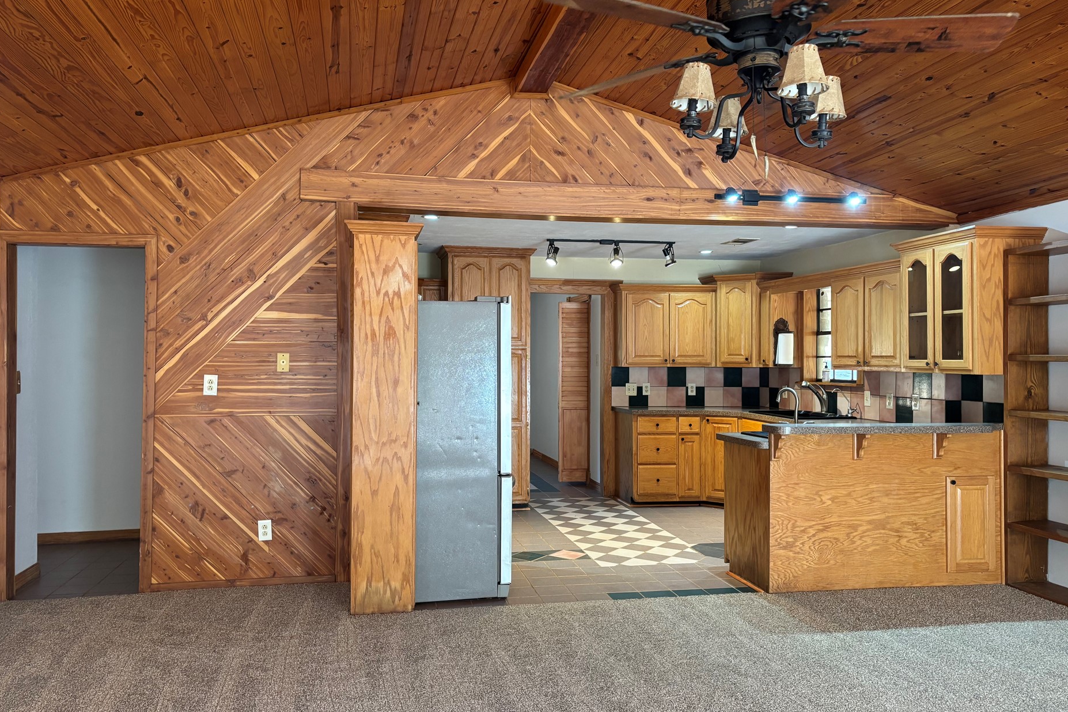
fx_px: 831
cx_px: 521
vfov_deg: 46.4
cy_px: 350
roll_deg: +0.6
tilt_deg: +0.4
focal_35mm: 28
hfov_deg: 65.5
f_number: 1.6
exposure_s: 1/60
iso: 200
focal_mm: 5.96
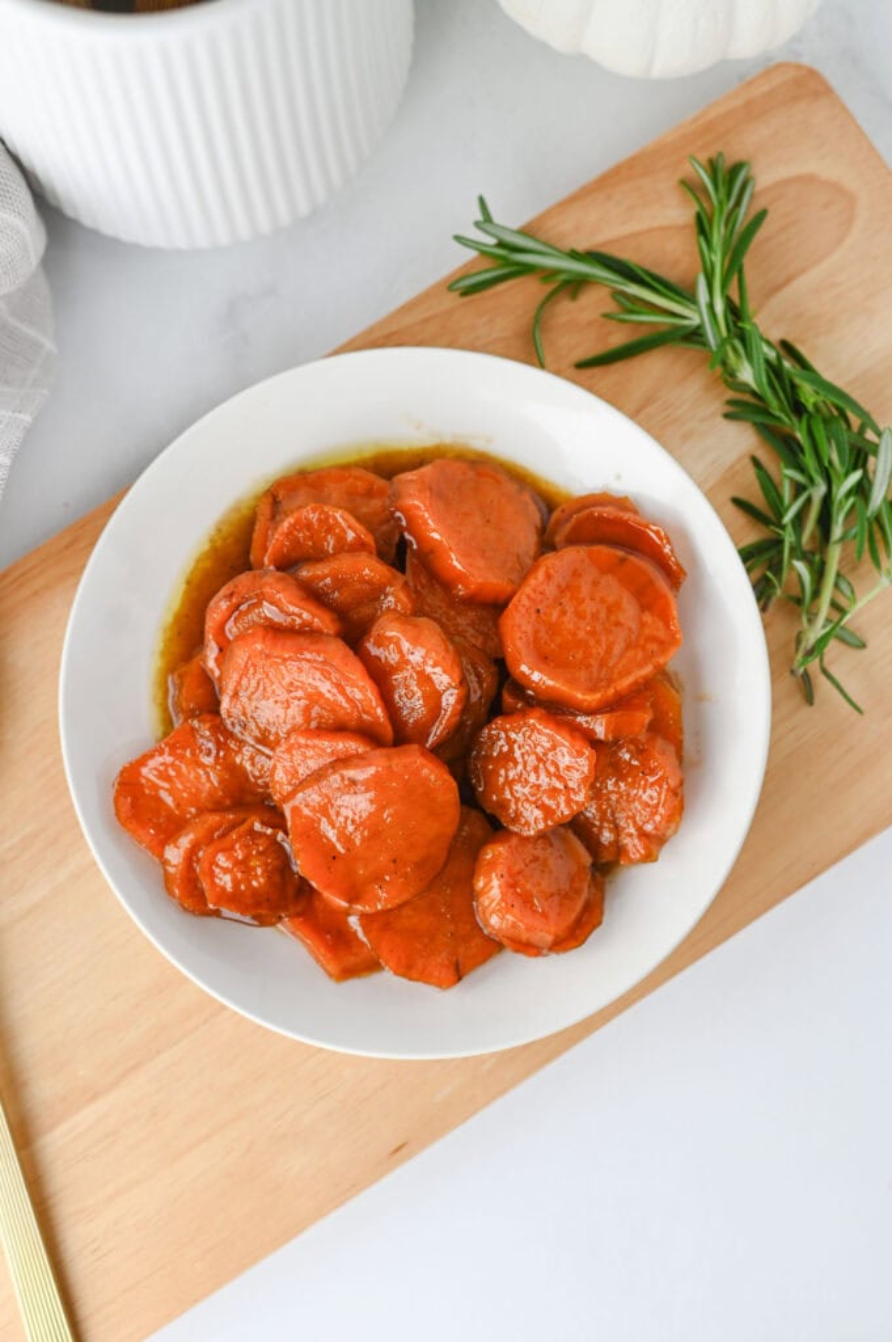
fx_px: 1861
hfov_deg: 26.9
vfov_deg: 39.6
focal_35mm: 50
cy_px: 671
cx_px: 446
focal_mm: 50
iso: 360
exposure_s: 1/125
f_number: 4
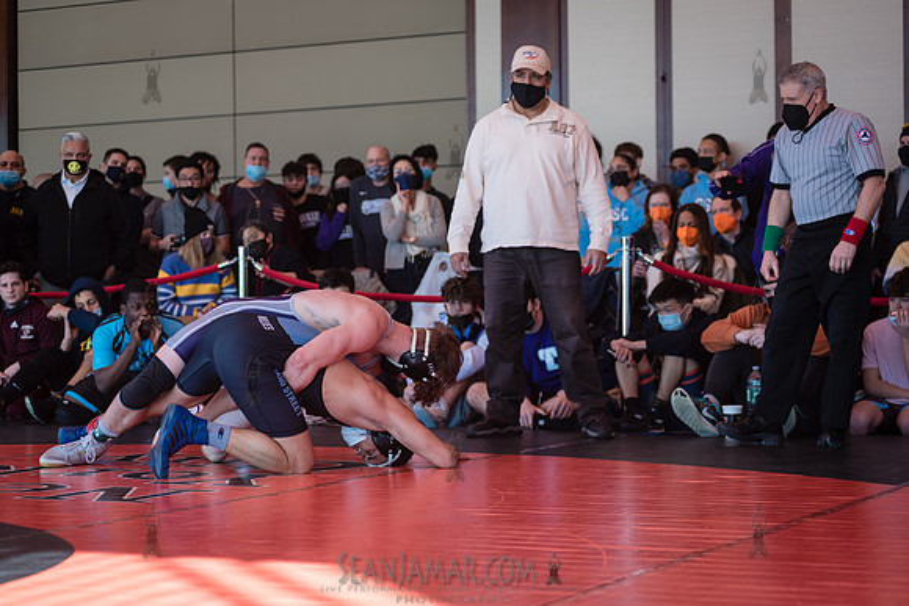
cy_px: 303
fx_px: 2020
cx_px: 454
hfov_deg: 25.4
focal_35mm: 80
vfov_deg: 17.1
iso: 400
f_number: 3.5
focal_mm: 80
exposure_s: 1/400
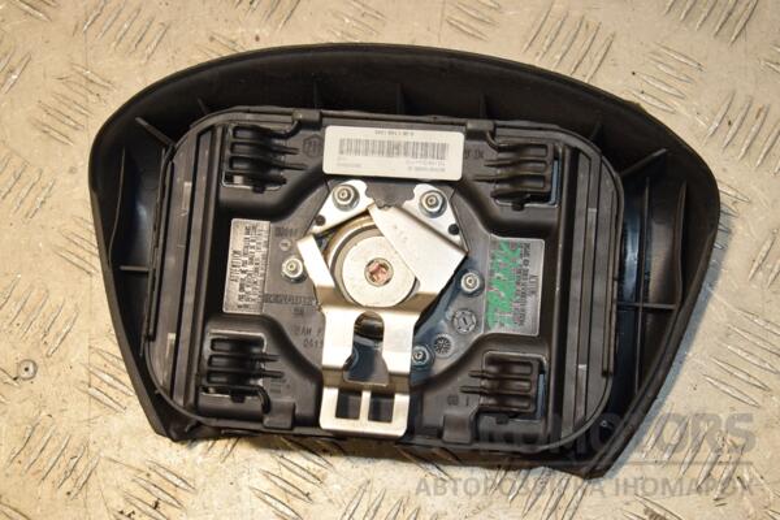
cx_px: 390
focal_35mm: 60
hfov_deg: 33.4
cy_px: 260
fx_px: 1300
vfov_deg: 22.6
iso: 800
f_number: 8
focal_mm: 40
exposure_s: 1/200
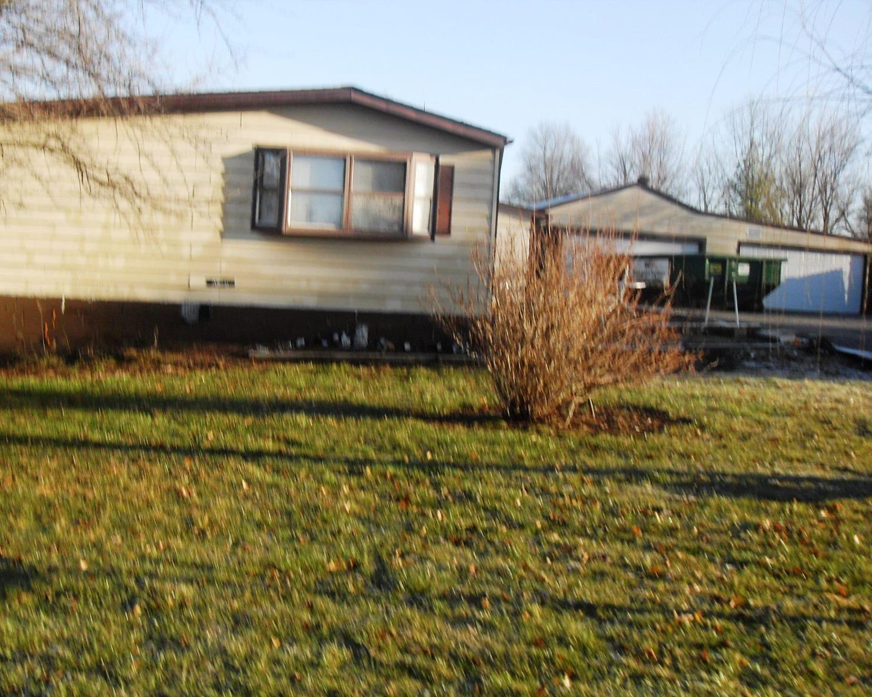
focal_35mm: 39
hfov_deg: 46.8
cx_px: 405
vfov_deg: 38.2
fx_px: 1006
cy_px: 351
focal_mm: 6.3
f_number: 8.9
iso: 80
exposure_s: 1/45
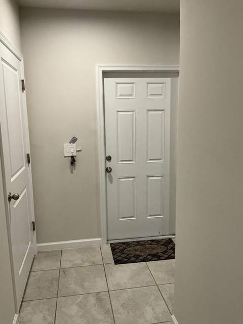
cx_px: 122
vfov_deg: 61.7
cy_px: 162
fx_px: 271
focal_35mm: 29
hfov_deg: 48.2
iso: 80
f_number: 1.8
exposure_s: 1/60
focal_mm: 3
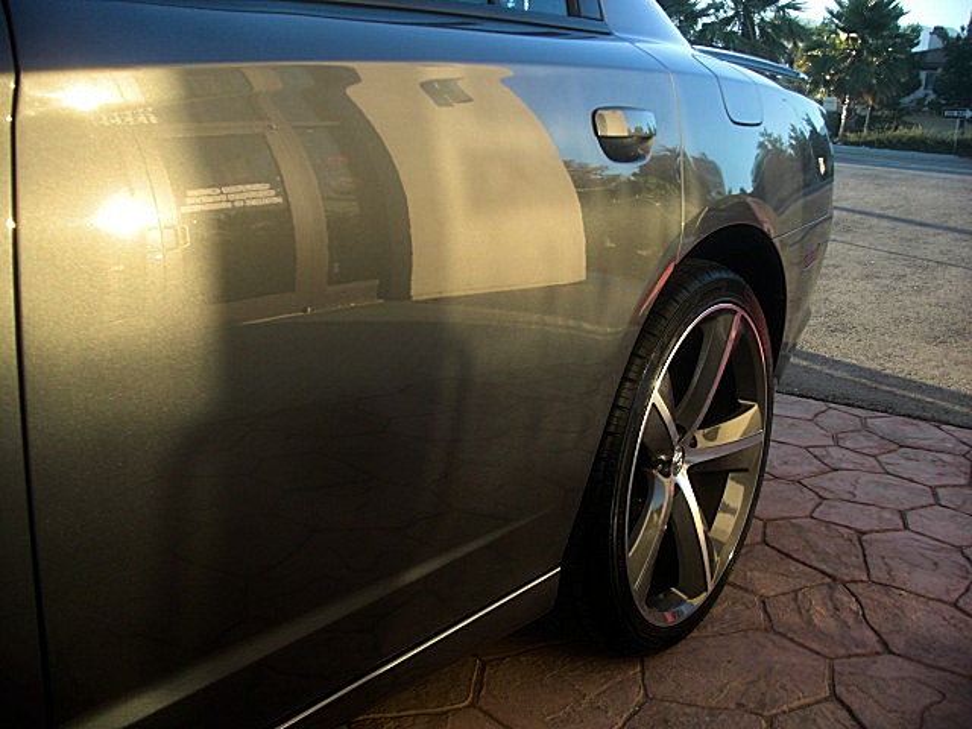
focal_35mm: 36
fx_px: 1011
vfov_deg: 39.7
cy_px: 364
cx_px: 486
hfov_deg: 51.4
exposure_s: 1/100
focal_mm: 6.3
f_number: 2.8
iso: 50
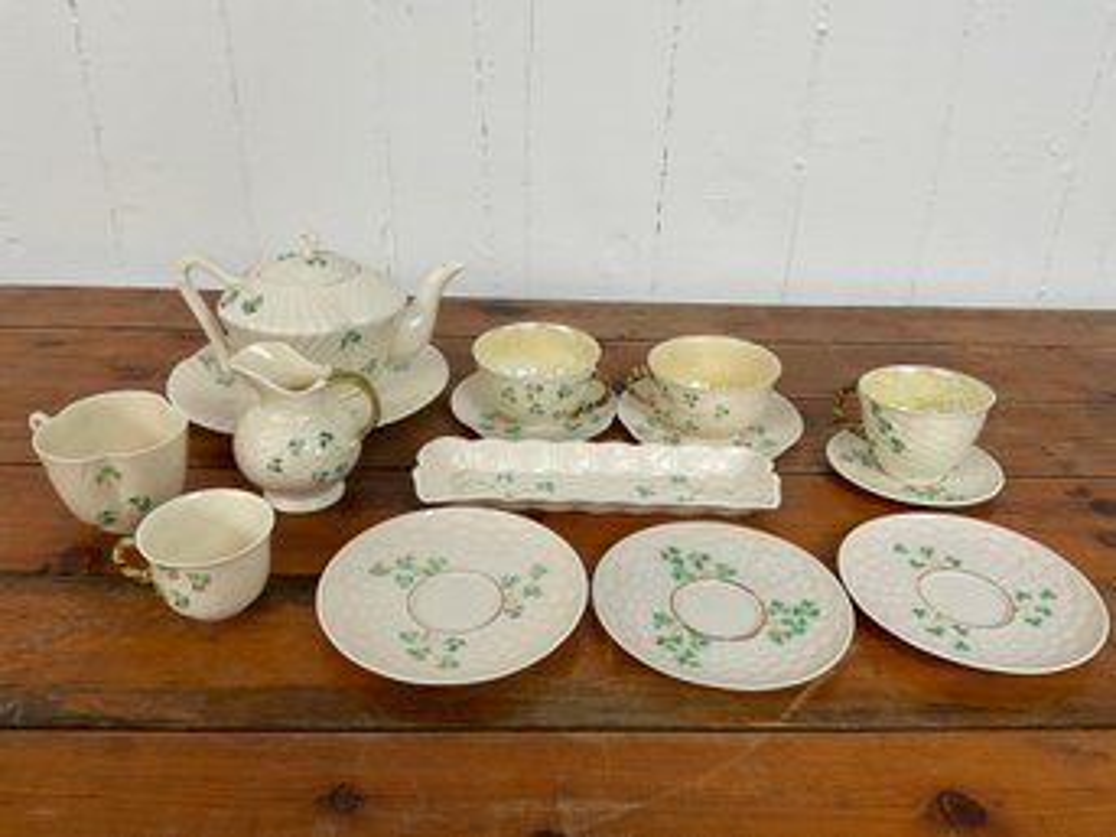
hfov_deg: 61.7
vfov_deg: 48.2
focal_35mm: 29
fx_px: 935
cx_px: 558
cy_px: 418
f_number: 1.8
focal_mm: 3
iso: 20
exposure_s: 1/122
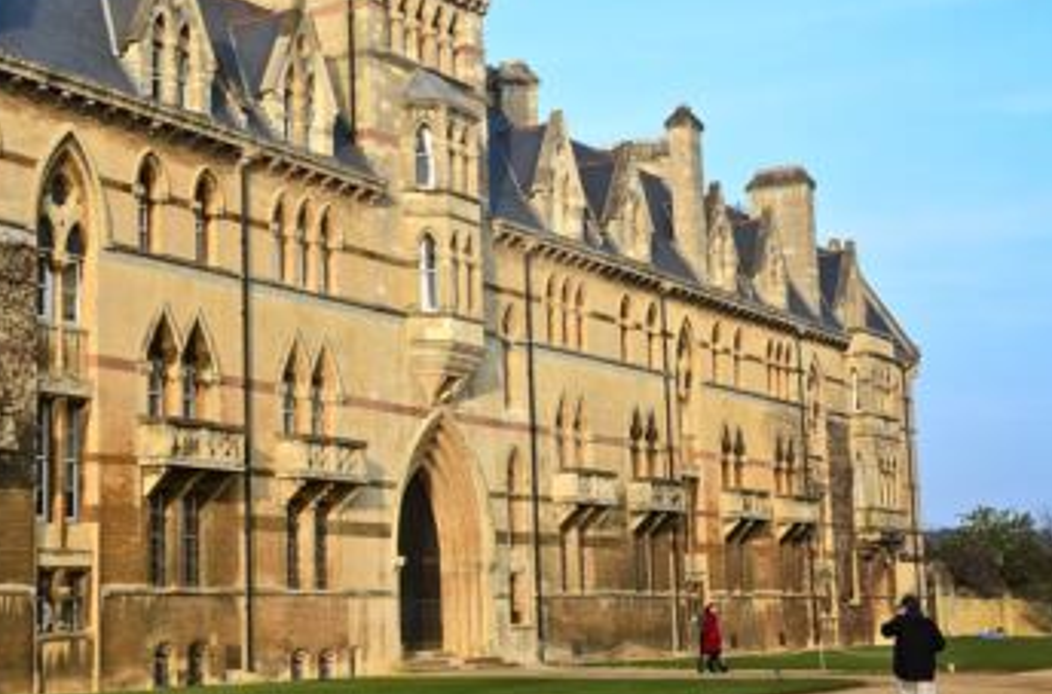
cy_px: 264
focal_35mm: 67
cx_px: 147
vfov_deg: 20.1
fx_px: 1952
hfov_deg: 29.2
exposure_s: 1/60
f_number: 16
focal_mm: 24
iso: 200
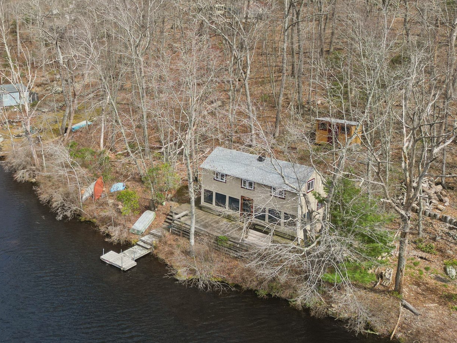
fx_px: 528
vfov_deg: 35.3
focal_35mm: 40
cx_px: 93
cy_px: 94
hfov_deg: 44.6
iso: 100
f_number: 1.7
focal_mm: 6.7
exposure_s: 1/2000
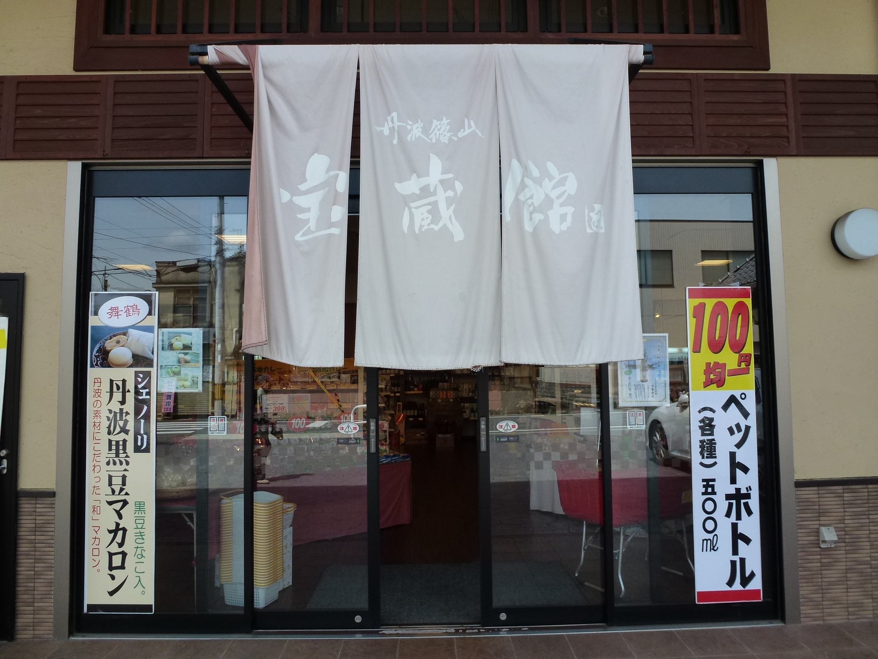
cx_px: 439
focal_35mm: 24
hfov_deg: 71.6
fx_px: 609
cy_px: 330
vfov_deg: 56.8
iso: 160
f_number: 4
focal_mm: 4.3
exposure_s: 1/320
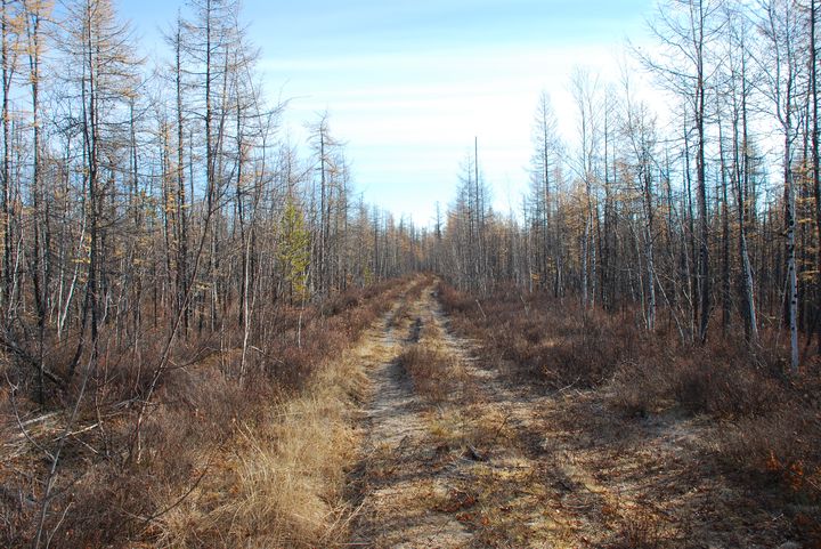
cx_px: 410
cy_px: 274
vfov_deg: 43.7
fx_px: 685
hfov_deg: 61.9
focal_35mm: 30
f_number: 6.3
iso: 100
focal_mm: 20
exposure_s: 1/125
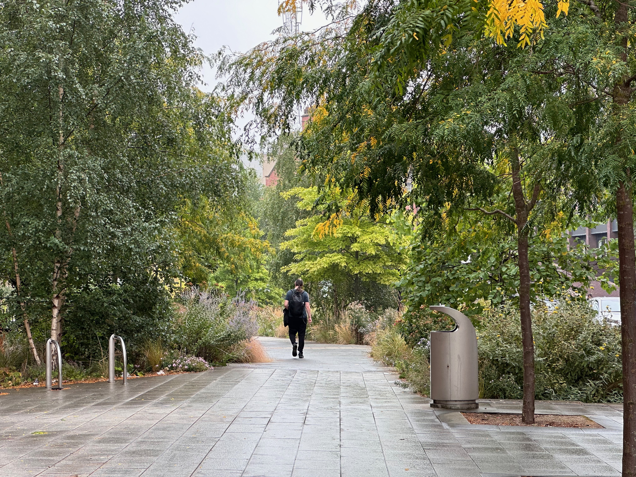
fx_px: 1415
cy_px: 238
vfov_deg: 19.1
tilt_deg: +1.5
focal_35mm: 77
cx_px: 318
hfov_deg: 25.3
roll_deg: +0.4
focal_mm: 9
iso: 50
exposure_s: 1/99
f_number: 2.8
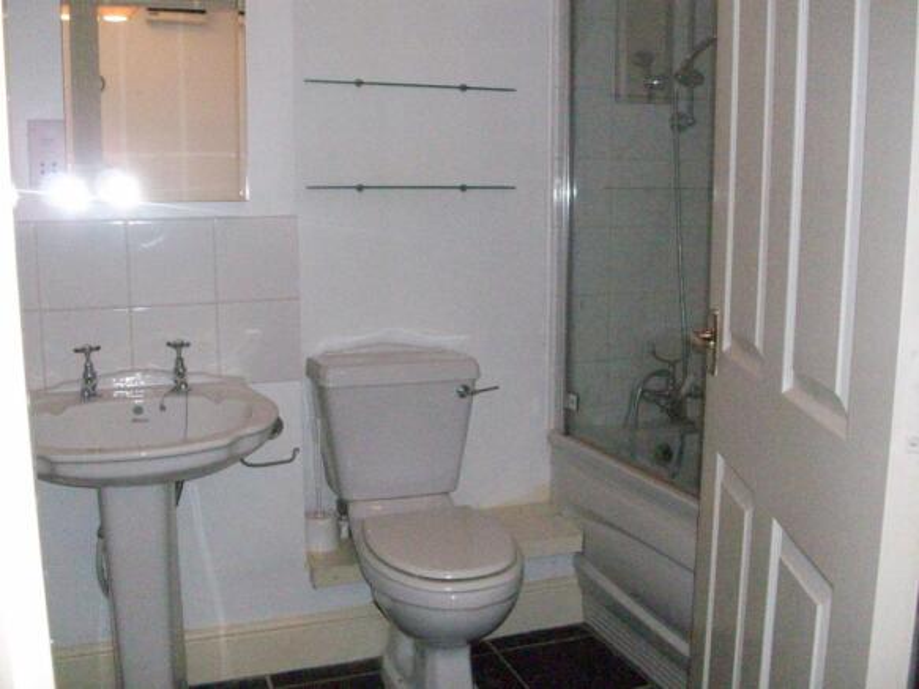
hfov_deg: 54.0
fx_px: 902
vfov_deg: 41.8
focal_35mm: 34
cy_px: 344
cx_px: 460
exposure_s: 1/128
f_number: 2.8
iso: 800
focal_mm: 5.7
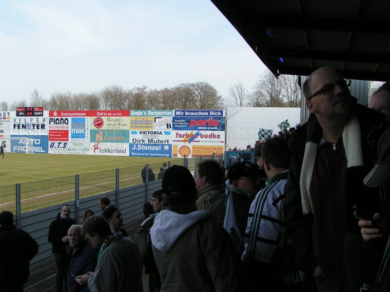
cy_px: 146
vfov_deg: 37.7
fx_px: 428
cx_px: 195
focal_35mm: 38
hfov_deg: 49.0
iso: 50
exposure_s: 1/320
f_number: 5.6
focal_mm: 5.8
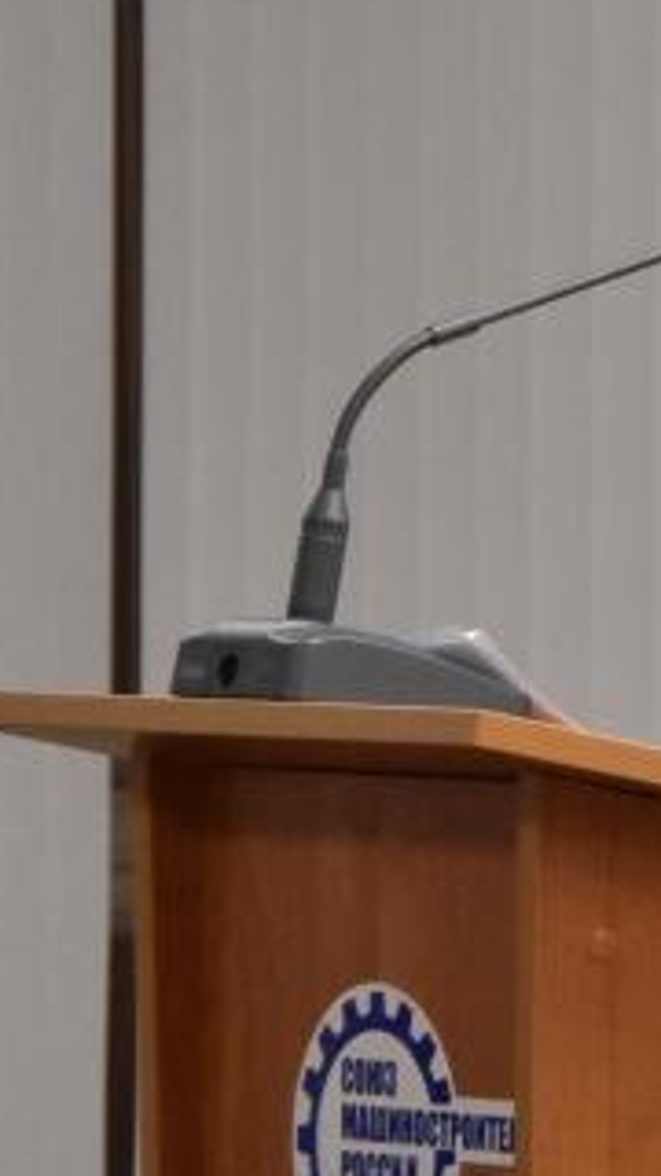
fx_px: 12526
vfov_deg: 5.4
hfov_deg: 3.0
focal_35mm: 402
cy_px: 406
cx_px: 1737
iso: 1800
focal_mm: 80
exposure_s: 1/250
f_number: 5
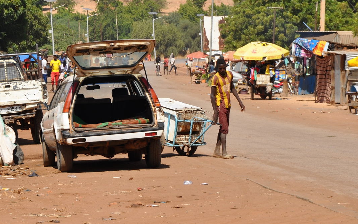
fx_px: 2615
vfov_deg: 4.9
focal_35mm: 268
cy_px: 40
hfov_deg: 7.8
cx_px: 108
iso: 200
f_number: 10
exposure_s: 1/500
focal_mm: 98
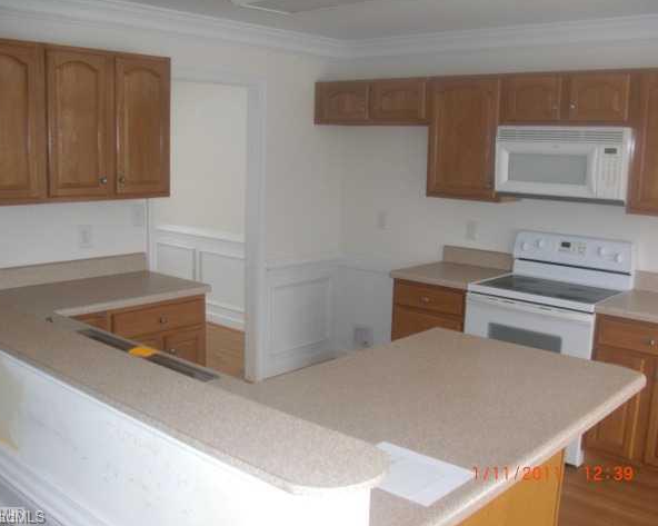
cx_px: 320
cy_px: 260
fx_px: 740
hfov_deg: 48.0
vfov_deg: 39.1
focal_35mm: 38
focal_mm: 6.3
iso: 200
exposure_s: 1/60
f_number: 2.8
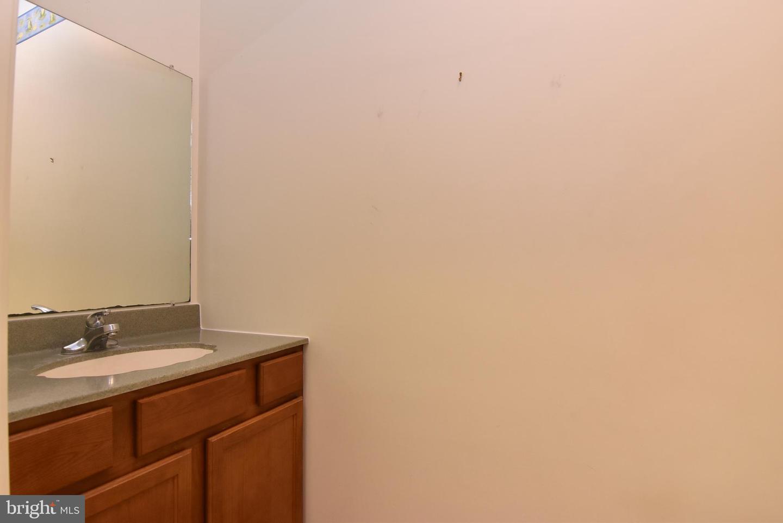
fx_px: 392
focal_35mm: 18
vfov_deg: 67.5
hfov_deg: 90.0
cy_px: 262
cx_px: 392
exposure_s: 1/80
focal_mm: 12
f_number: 7.1
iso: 800
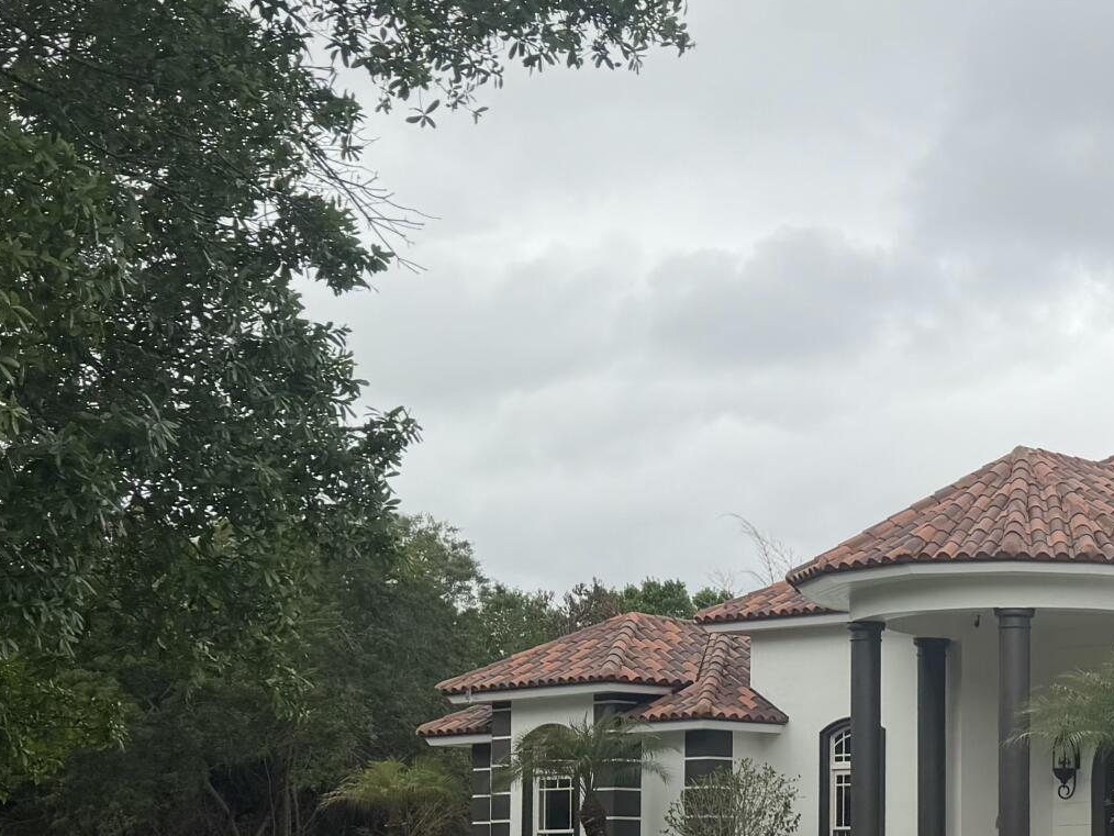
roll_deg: +1.5
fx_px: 2285
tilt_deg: +2.9
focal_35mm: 71
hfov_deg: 25.2
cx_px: 1256
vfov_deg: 20.2
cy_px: 780
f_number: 1.78
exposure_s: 1/1553
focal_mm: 6.76
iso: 80
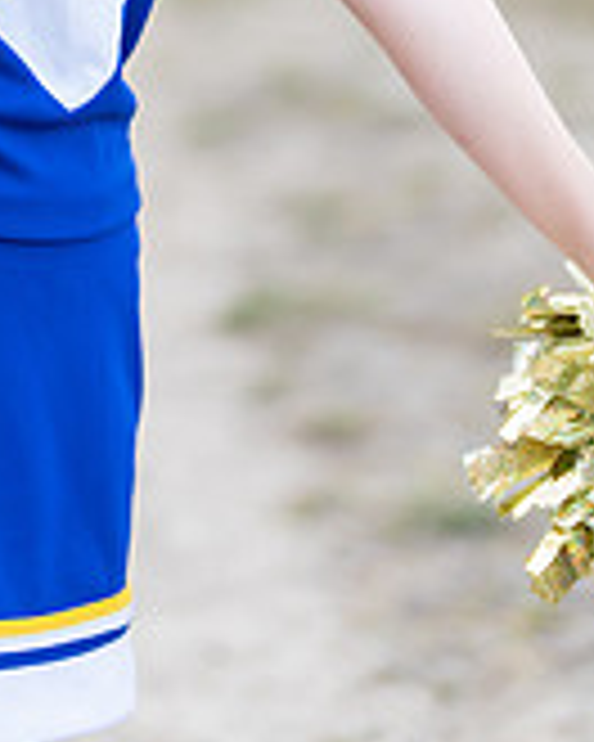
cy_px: -191
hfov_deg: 8.0
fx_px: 4197
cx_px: -37
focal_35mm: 191
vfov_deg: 9.9
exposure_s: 1/500
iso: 100
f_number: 1.2
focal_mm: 50
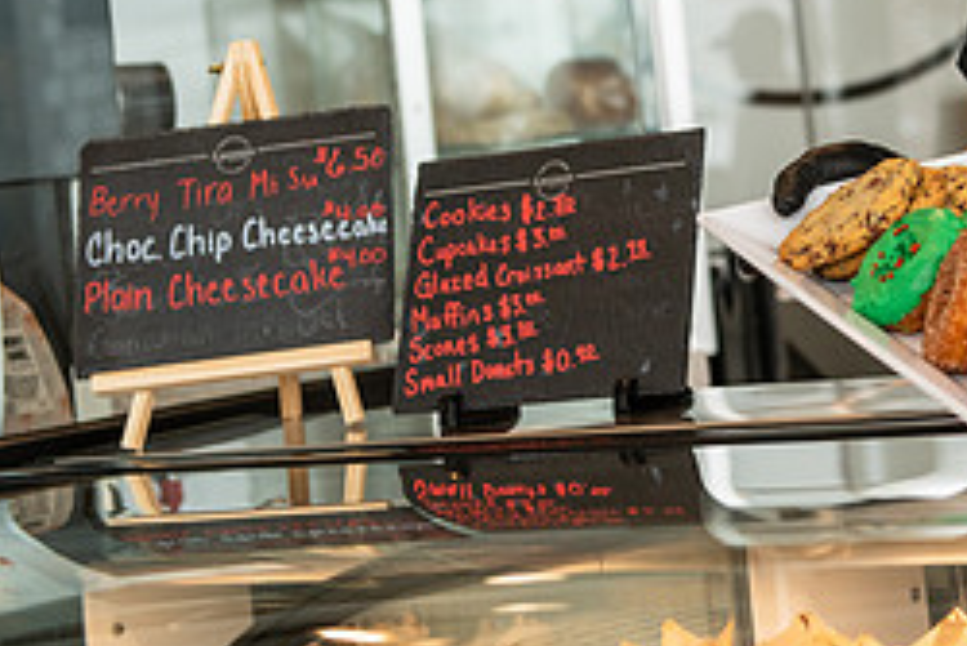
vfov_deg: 11.7
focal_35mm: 116
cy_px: -21
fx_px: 3118
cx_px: 932
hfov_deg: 17.3
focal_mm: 50
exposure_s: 1/200
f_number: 3.5
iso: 500
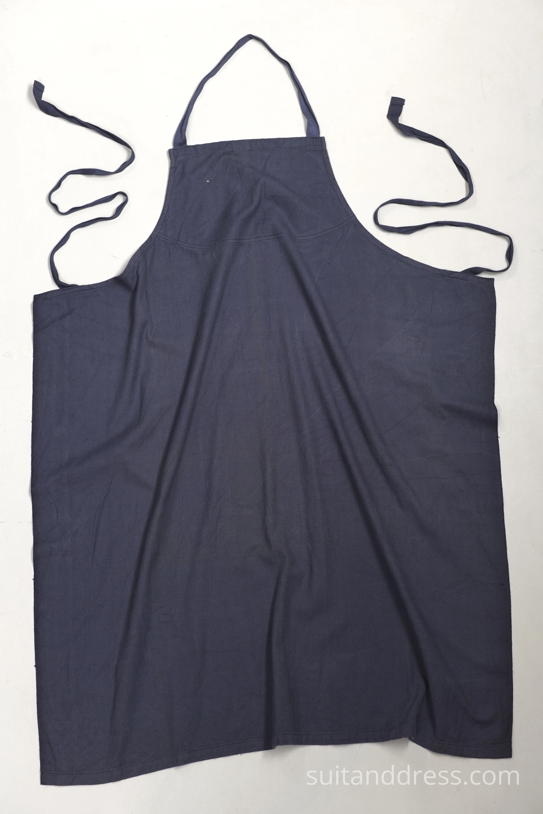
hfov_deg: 28.1
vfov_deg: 41.1
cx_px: 272
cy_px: 407
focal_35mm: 48
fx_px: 1086
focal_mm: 32
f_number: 4
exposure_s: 1/100
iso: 400
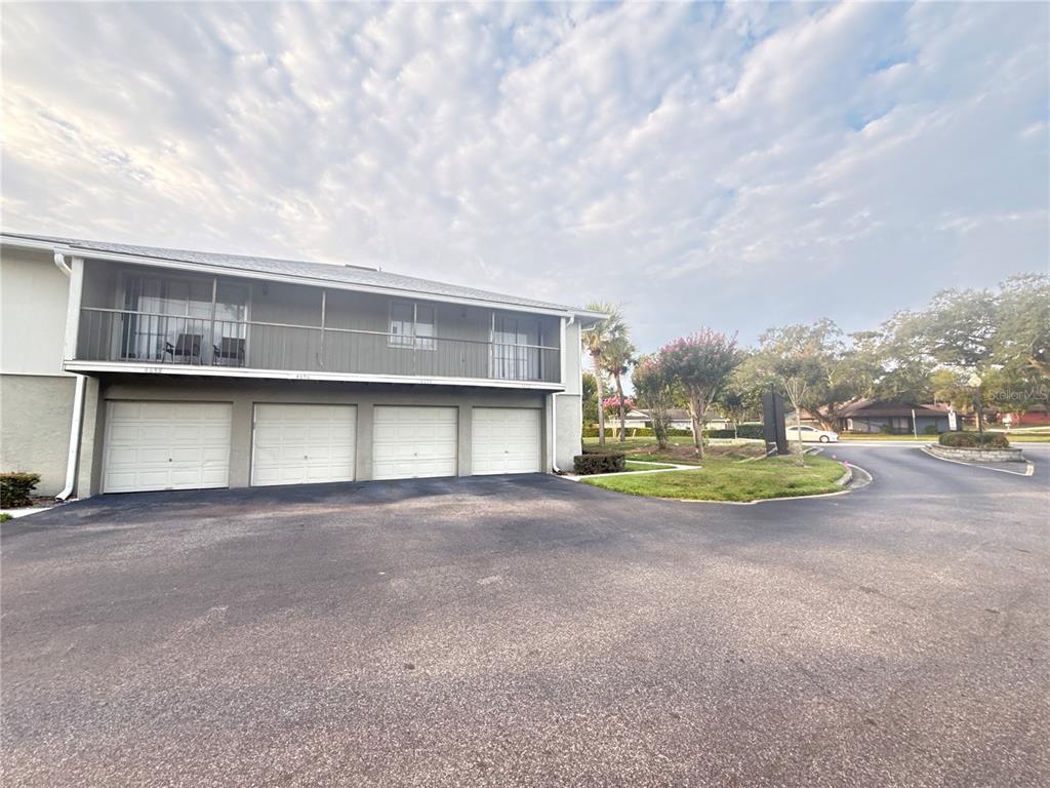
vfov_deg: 85.7
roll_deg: +0.2
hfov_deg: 102.1
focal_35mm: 14
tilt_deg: +6.0
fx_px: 425
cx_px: 525
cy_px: 394
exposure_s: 1/99
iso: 80
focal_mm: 2.22
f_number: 2.2
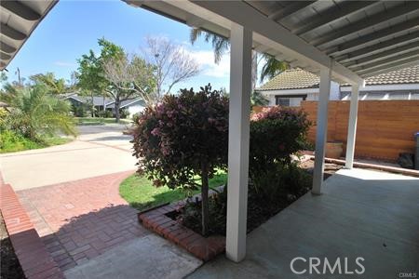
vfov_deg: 67.4
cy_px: 140
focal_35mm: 18
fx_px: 209
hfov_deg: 90.0
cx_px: 210
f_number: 7.1
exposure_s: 1/200
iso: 100
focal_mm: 12
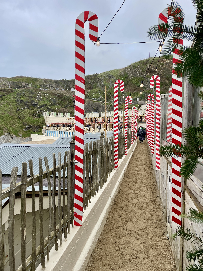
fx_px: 203
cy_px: 136
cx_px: 102
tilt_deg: -2.9
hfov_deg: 53.1
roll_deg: +0.1
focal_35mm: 26
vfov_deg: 67.3
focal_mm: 4.2
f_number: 1.6
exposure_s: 1/384
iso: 32
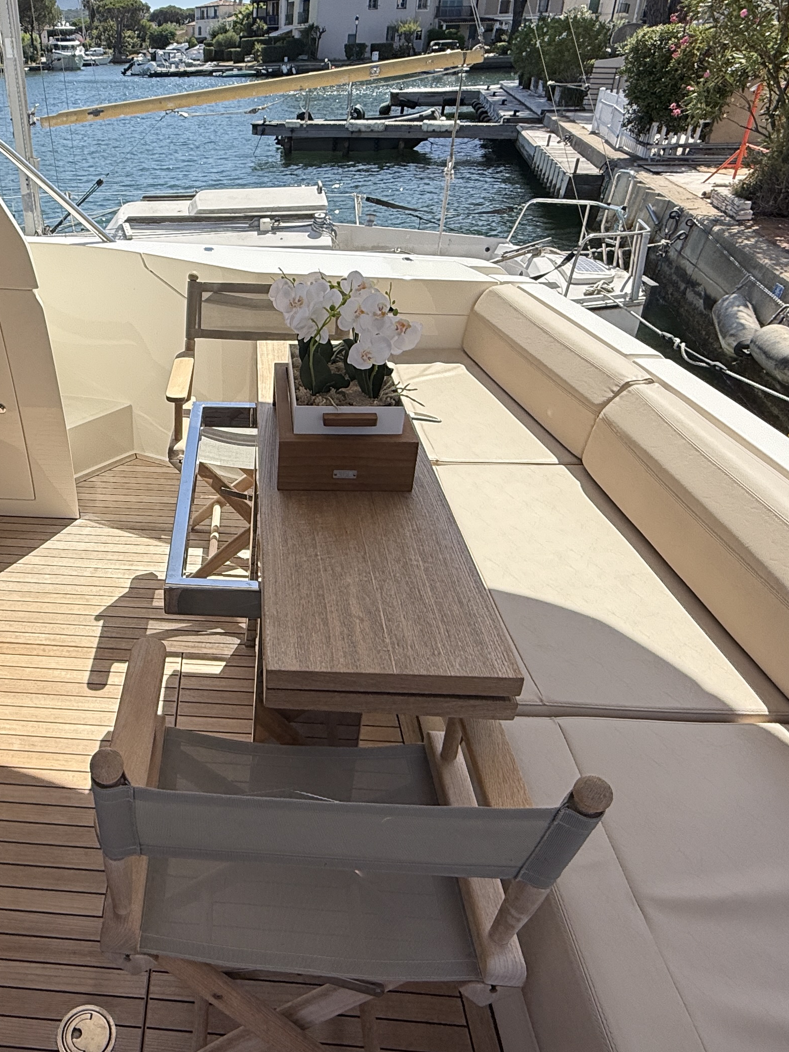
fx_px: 821
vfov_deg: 65.3
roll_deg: +1.7
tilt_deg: -30.1
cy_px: 517
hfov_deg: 48.8
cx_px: 173
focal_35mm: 27
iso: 50
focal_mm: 2.22
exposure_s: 1/2024
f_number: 2.2
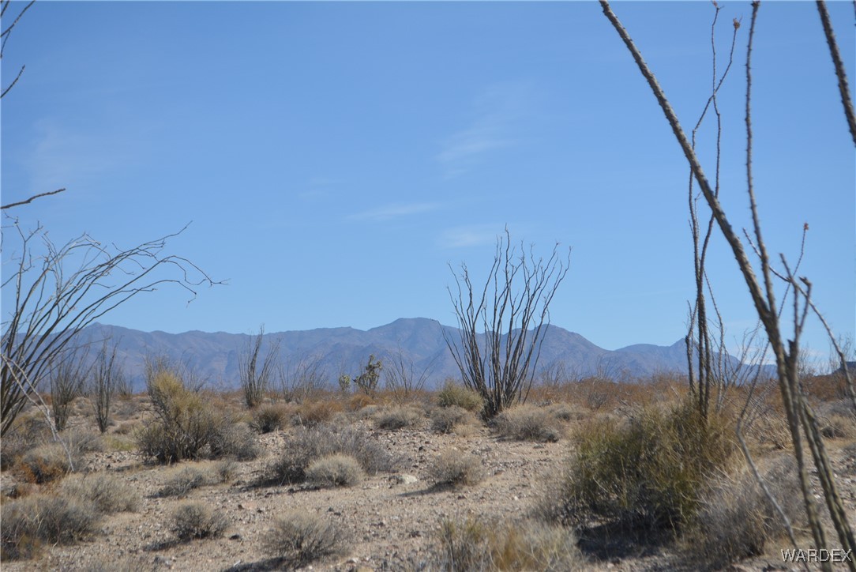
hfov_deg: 24.6
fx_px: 1963
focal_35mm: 82
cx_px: 428
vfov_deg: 16.6
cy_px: 286
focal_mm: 55
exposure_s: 1/2000
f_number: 7.1
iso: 400
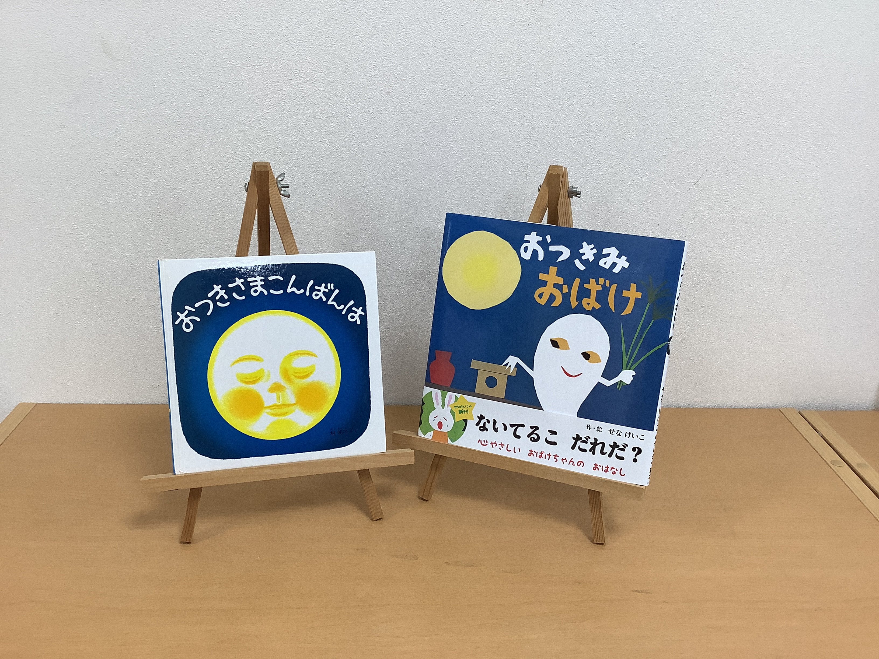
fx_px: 787
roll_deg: -1.8
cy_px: 330
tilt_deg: -24.2
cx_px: 440
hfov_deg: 58.4
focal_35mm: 31
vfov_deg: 45.4
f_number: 2.4
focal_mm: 3.3
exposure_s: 1/60
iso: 80
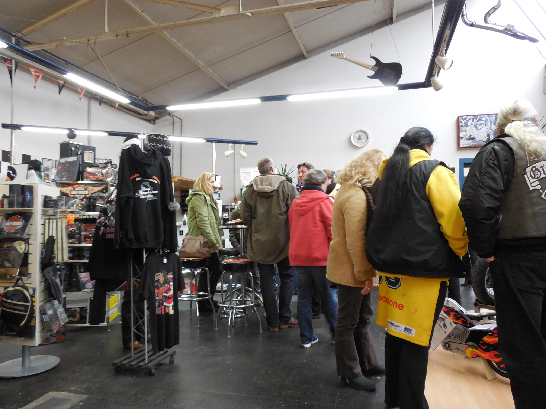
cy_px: 204
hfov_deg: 69.4
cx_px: 273
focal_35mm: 25
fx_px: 394
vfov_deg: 54.9
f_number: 3.3
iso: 400
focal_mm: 4.5
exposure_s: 1/25
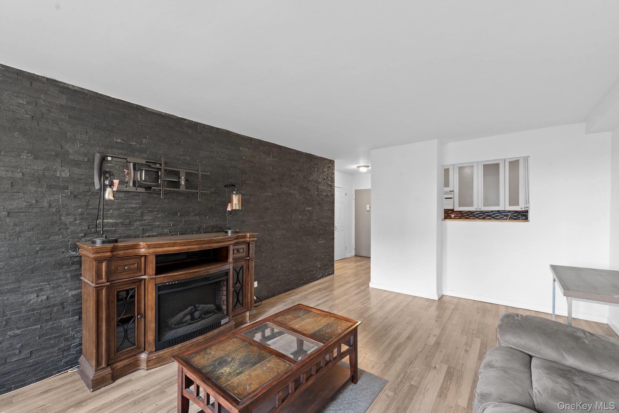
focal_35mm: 14
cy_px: 206
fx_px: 241
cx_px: 310
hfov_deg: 104.3
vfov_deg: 81.2
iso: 320
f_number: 9
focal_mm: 14
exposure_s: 1/1.25
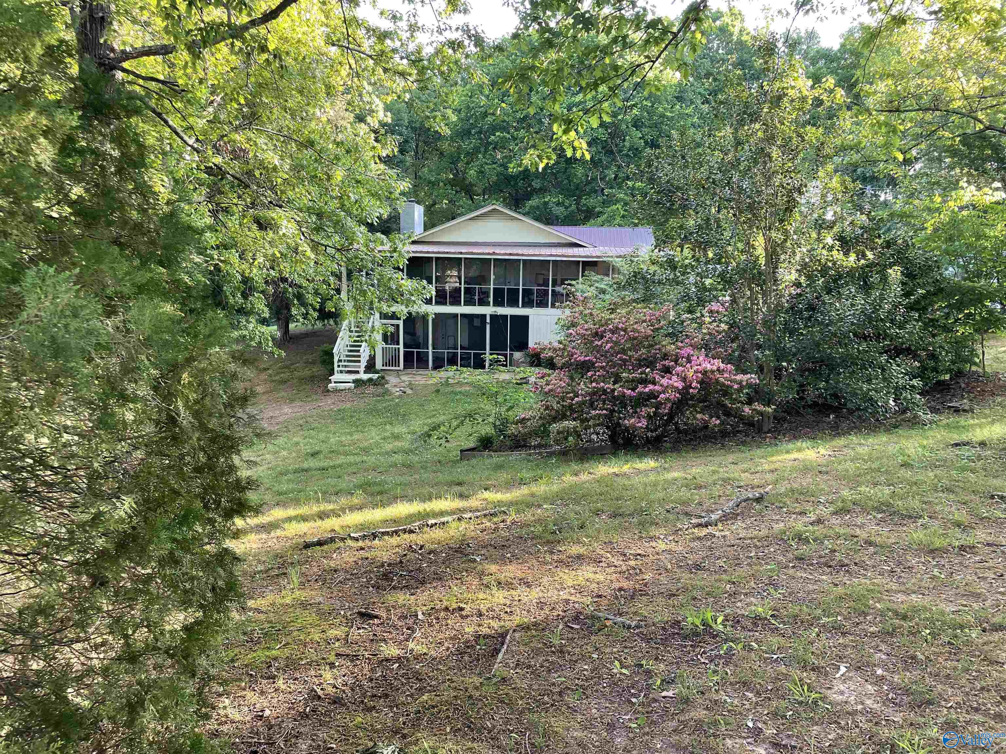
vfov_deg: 53.1
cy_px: 377
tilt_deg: -7.2
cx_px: 503
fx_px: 756
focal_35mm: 26
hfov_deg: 67.3
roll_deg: -0.8
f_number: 1.6
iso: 64
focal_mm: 4.2
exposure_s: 1/121
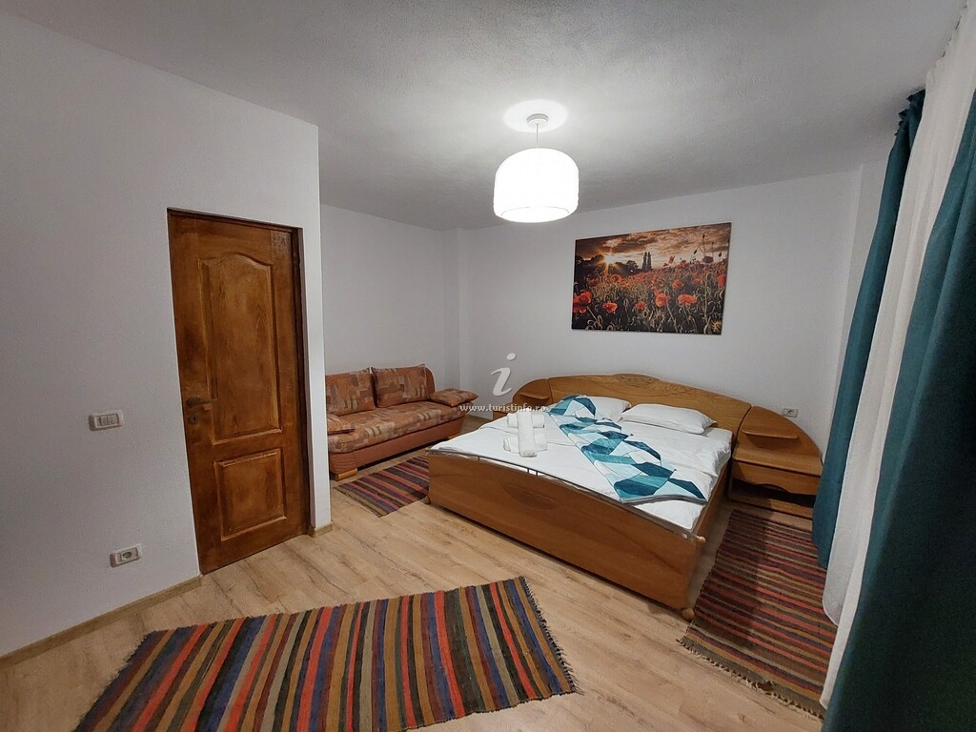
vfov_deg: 89.9
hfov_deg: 106.2
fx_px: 367
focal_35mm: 13
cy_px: 366
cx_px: 488
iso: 320
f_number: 2.2
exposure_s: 1/33
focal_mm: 1.74
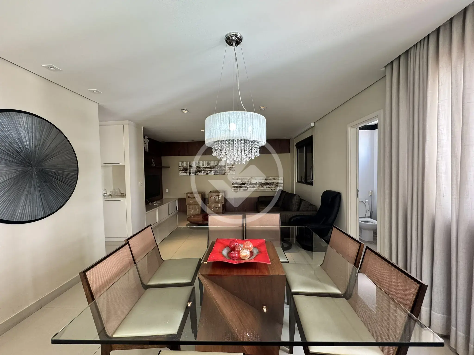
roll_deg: +0.7
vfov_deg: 85.7
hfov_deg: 102.1
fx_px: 192
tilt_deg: -2.6
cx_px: 237
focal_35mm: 14
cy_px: 178
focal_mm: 2.22
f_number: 2.2
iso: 160
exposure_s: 1/60
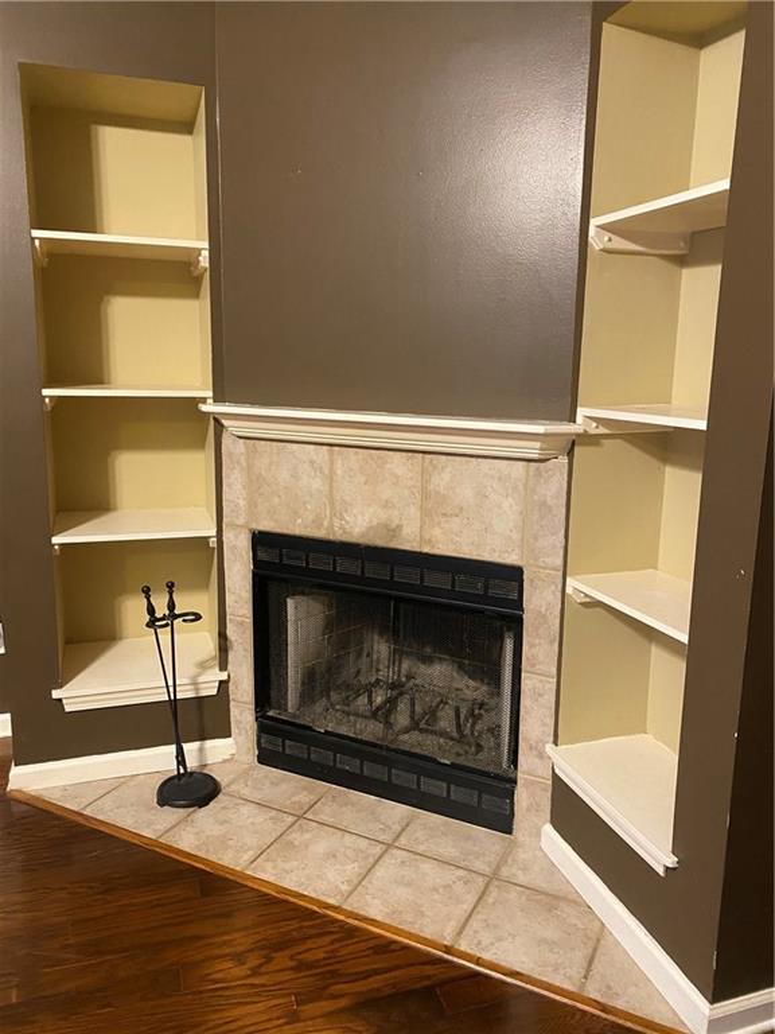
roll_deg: -0.7
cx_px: 388
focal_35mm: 26
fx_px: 776
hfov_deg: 53.1
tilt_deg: -11.5
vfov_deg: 67.3
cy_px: 517
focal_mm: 4.25
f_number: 1.8
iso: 500
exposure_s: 1/40
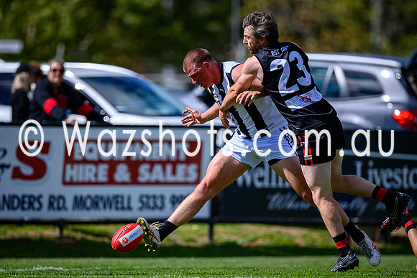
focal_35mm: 655
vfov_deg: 2.1
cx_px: 225
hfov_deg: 3.1
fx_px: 7591
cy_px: 161
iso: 200
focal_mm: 500
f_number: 4
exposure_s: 1/2500
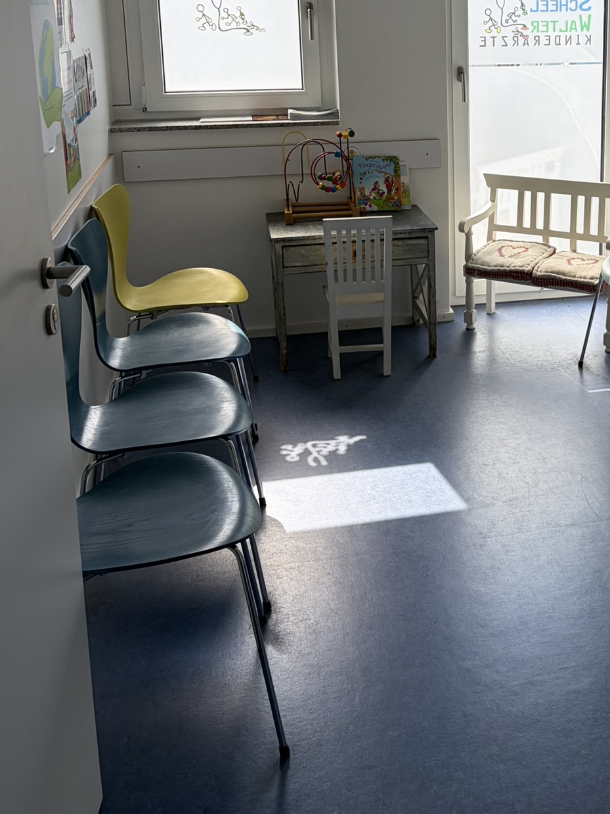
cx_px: 496
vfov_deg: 42.4
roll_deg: +0.5
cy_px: 198
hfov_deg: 32.6
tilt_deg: -11.5
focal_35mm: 43
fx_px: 1010
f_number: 1.6
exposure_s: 1/907
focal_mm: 5.96
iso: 50
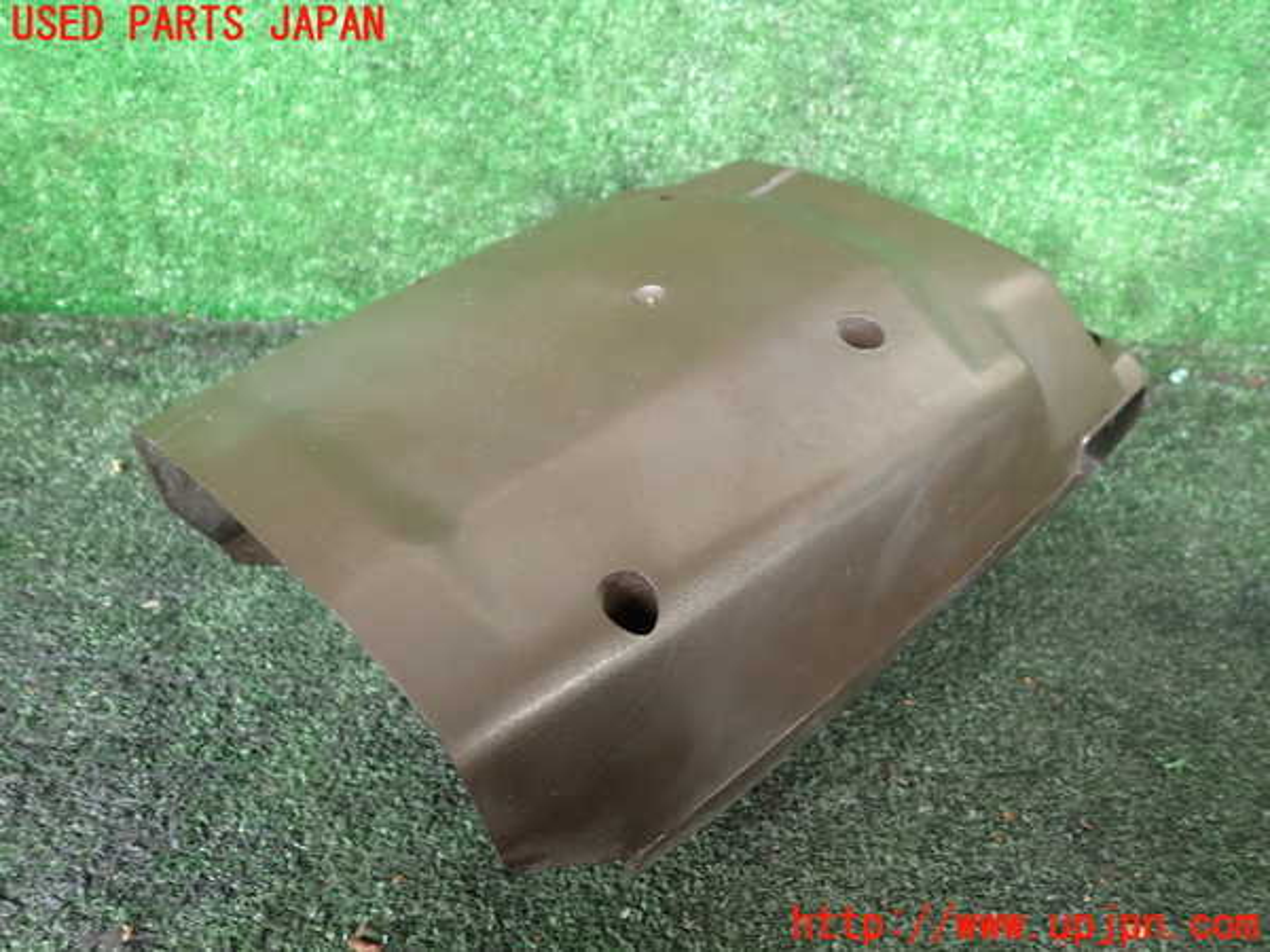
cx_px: 635
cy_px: 476
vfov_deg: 46.8
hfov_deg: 60.0
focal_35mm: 30
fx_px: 1101
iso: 200
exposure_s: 1/30
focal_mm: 5.4
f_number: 2.3
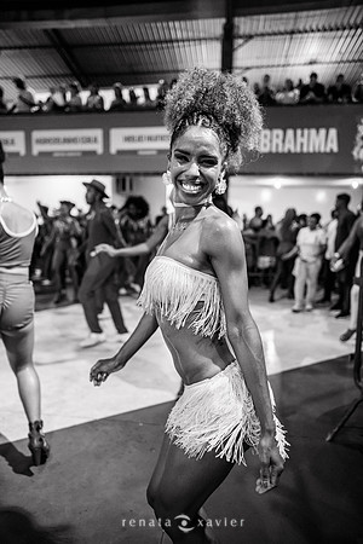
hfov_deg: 53.1
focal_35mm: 24
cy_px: 272
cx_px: 182
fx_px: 363
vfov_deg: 73.7
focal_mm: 24
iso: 1600
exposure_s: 1/320
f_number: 1.8
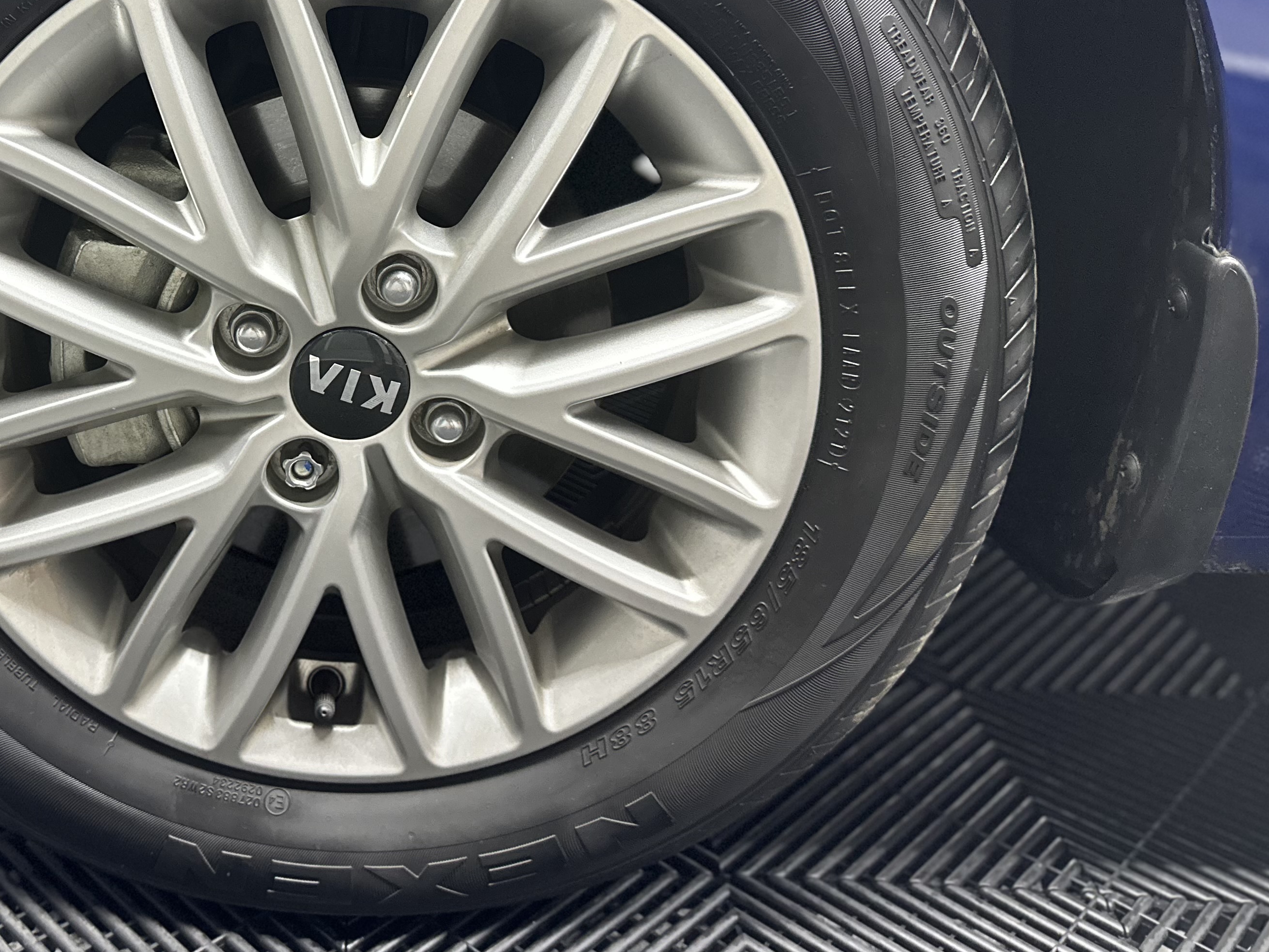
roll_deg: -1.1
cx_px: 326
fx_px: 1357
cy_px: 271
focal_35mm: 37
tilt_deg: -17.7
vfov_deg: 38.0
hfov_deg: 48.3
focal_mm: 6.86
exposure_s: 1/50
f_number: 1.78
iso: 800
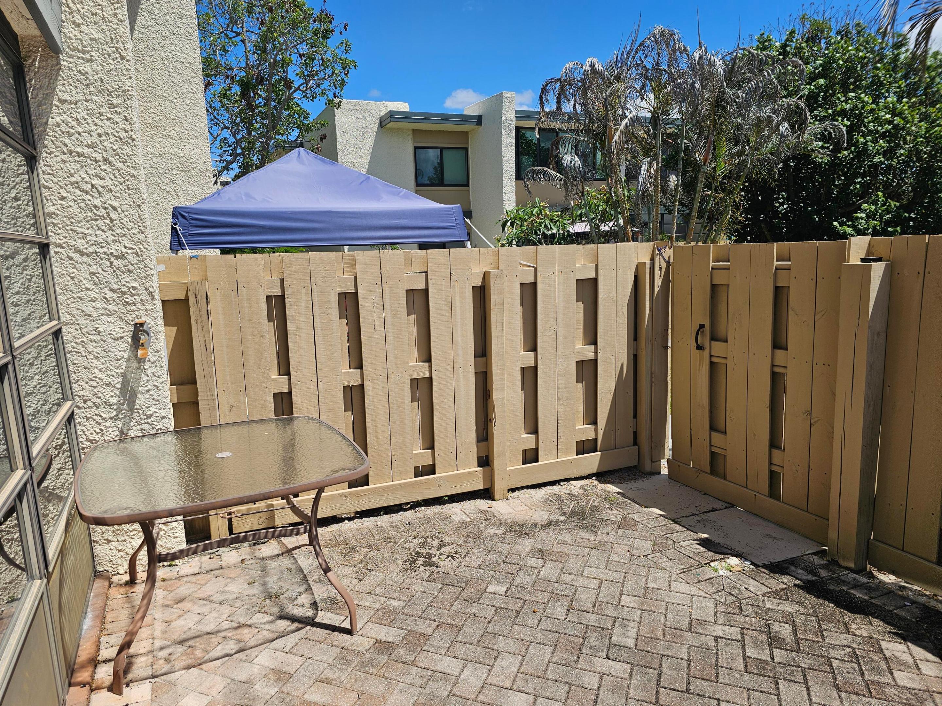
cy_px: 353
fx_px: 626
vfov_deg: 58.9
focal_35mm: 23
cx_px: 471
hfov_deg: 73.9
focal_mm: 6.3
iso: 10
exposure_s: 1/1024
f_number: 1.7
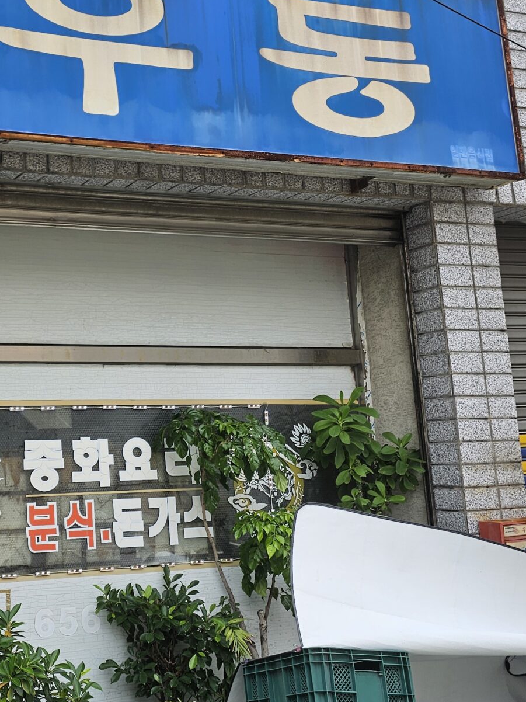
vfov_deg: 38.9
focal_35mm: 49
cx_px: 0
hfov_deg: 27.9
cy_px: 322
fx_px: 993
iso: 10
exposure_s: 1/388
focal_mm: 6.3
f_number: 1.7
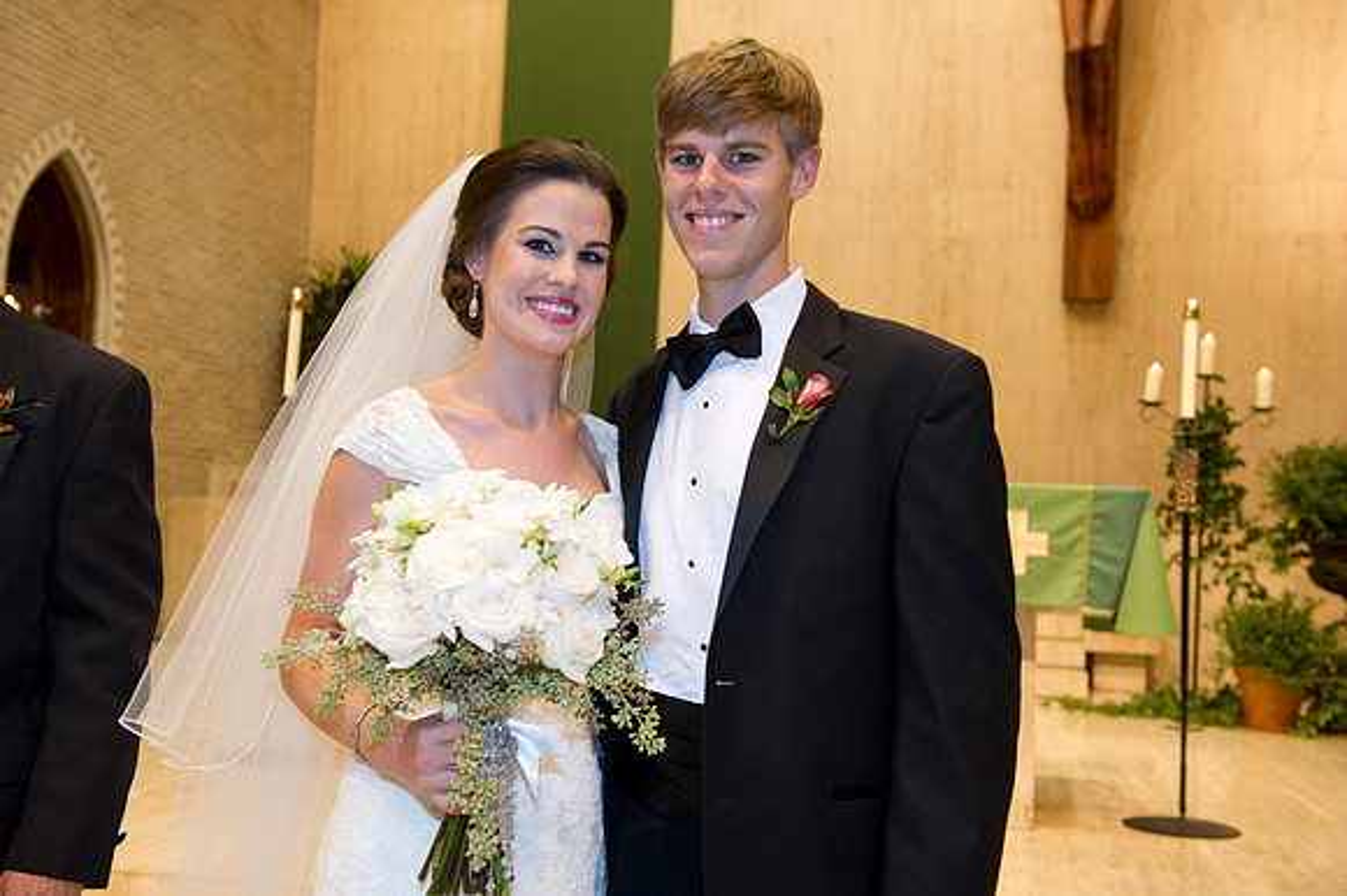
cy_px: 448
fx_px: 1571
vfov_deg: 31.9
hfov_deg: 46.4
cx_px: 674
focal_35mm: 42
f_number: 5
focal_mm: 42
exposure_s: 1/60
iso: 1600
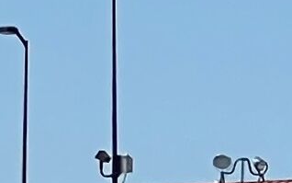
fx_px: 3272
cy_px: 296
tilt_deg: +3.3
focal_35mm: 411
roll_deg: +0.3
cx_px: -235
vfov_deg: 3.2
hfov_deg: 5.0
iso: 32
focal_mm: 9
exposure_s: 1/1130
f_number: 2.8
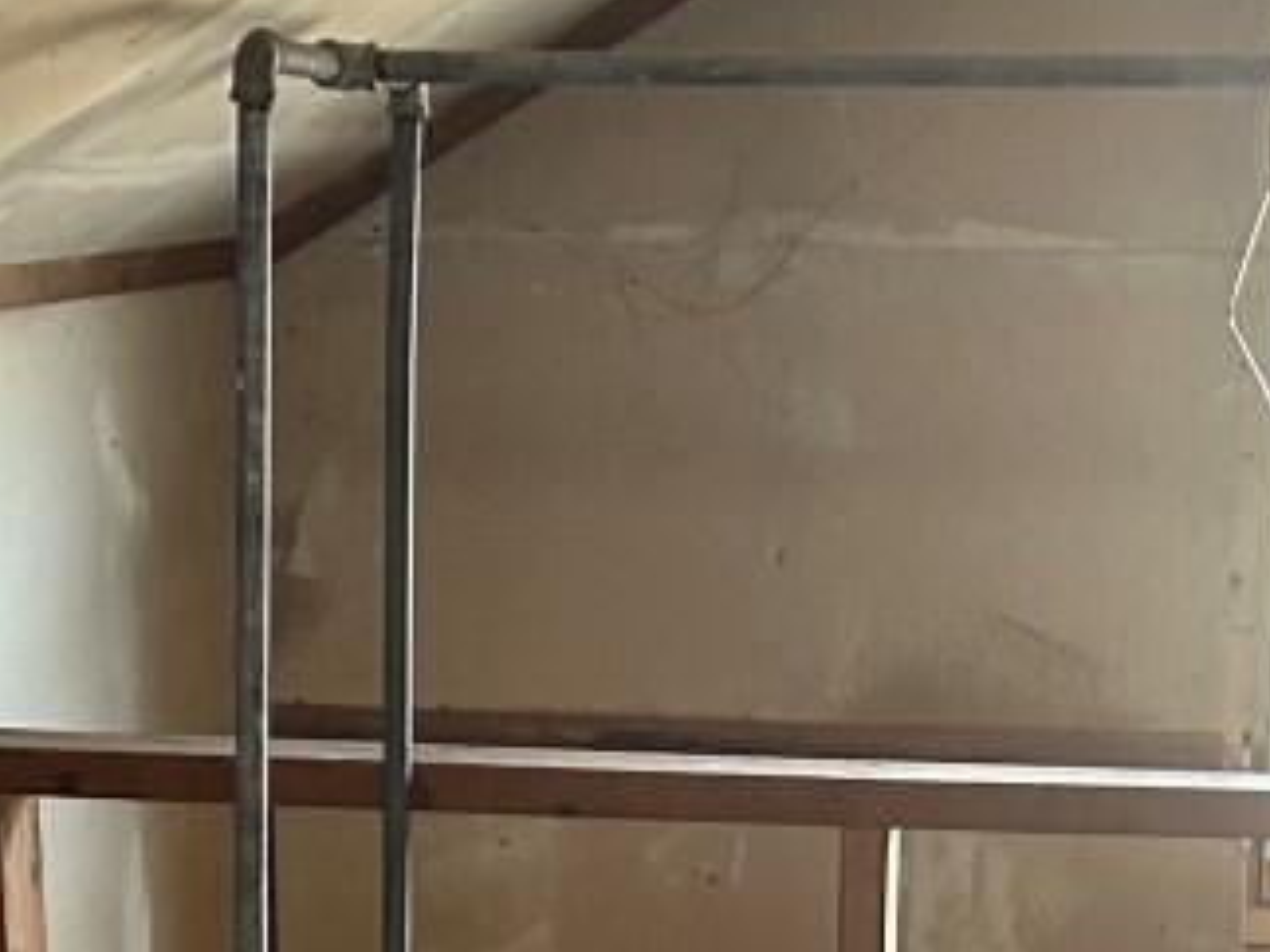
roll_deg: +0.0
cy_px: 1507
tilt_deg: -18.5
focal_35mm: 116
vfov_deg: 12.1
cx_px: 688
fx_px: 4254
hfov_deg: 17.0
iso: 250
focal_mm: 5.7
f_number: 1.5
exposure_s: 1/60
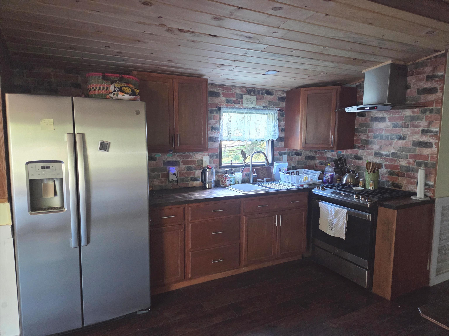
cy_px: 168
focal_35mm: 23
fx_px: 298
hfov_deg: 73.9
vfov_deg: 58.9
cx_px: 224
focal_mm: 5.4
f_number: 1.8
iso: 1250
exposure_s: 1/120
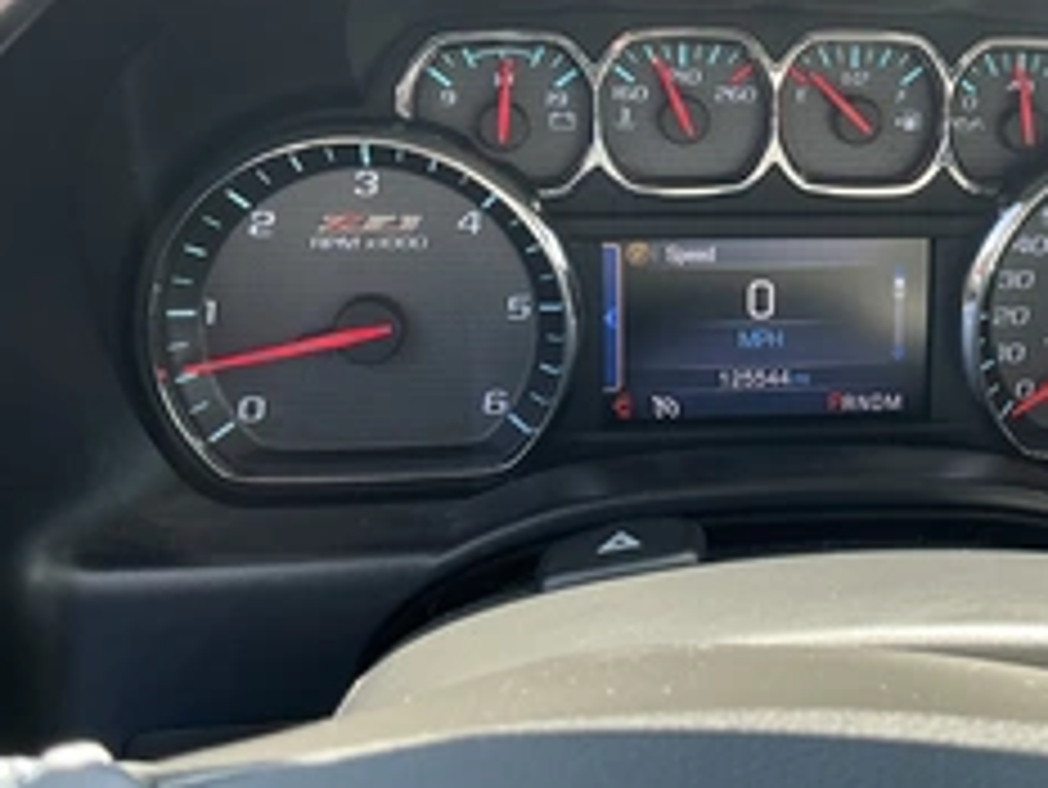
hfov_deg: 38.3
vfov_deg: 30.1
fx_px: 1454
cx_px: 823
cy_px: 266
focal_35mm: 48
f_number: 1.8
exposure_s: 1/122
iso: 40
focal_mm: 3
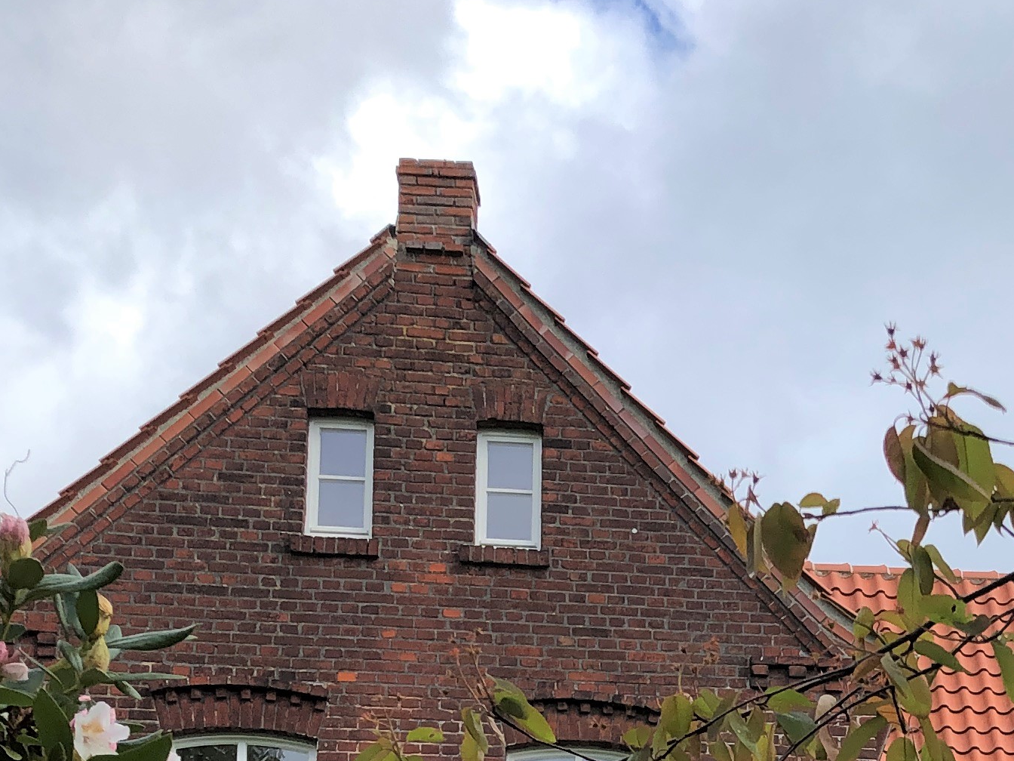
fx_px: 2461
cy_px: 1002
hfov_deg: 22.3
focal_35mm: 84
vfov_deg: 16.6
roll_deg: +0.7
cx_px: 1037
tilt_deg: +10.7
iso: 20
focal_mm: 3.99
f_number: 1.8
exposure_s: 1/1104
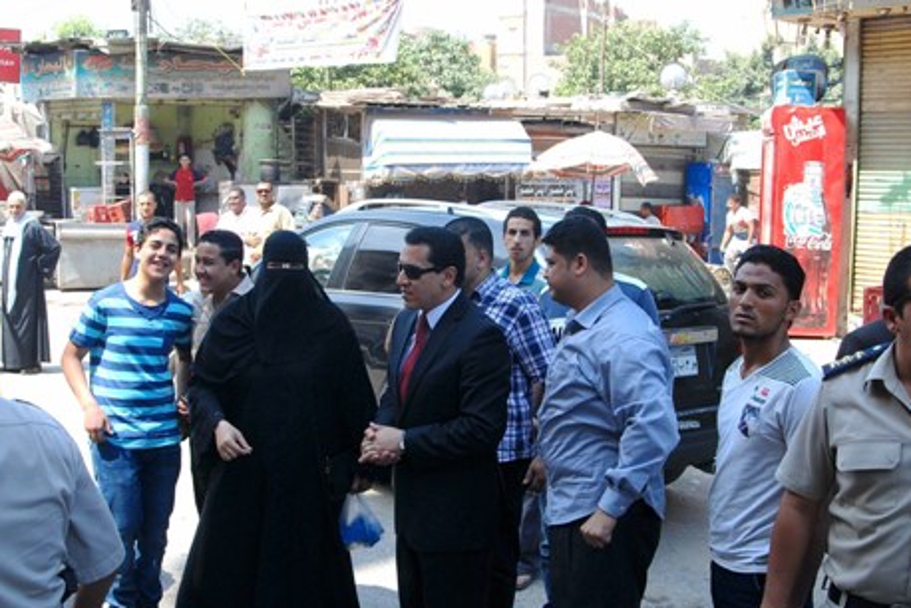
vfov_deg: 28.1
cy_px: 282
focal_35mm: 48
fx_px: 1215
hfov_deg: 41.1
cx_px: 441
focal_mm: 28
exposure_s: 1/250
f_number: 6.7
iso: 200
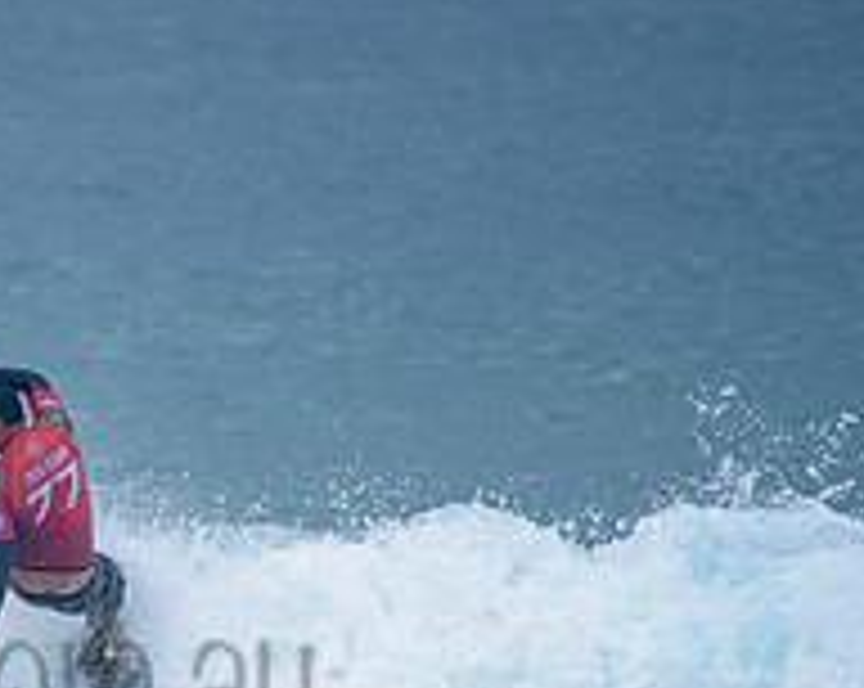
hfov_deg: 1.4
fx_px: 36230
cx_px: -162
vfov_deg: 1.1
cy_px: 623
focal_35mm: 1419
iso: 220
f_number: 5.6
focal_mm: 500
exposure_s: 1/2000
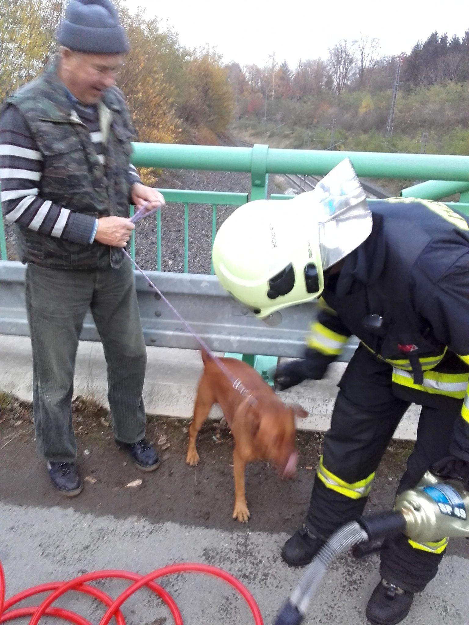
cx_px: 234
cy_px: 312
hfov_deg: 45.4
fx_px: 560
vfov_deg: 58.4
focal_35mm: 31
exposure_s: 1/16
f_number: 2.2
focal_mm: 3.3
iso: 120
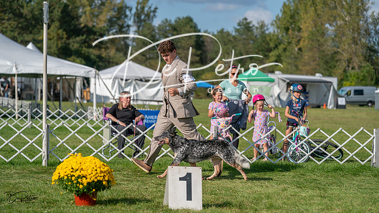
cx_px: 190
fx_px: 1252
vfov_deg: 9.7
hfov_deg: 17.2
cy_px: 106
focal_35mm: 125
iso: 100
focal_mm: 119
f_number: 4
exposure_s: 1/1250
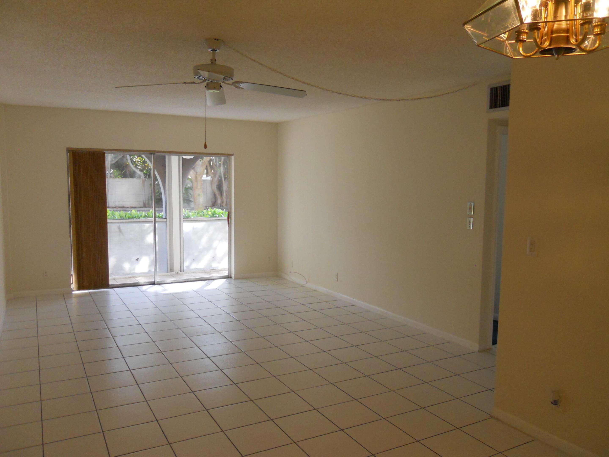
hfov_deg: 63.4
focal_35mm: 28
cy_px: 228
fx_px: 493
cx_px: 304
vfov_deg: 49.7
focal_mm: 5
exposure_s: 1/250
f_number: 2.7
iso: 400
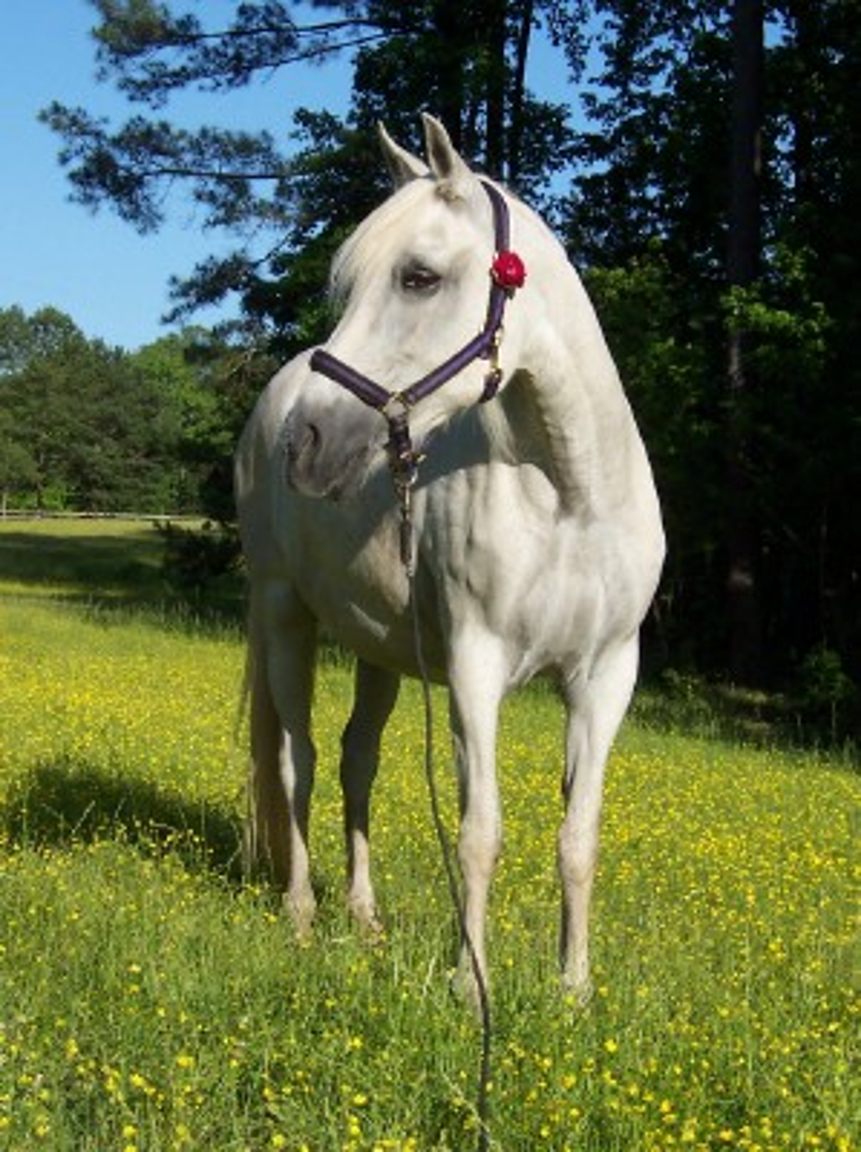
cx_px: 430
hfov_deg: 21.9
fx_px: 2227
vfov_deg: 29.0
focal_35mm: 67
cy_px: 576
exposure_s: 1/500
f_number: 4.8
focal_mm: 10.4
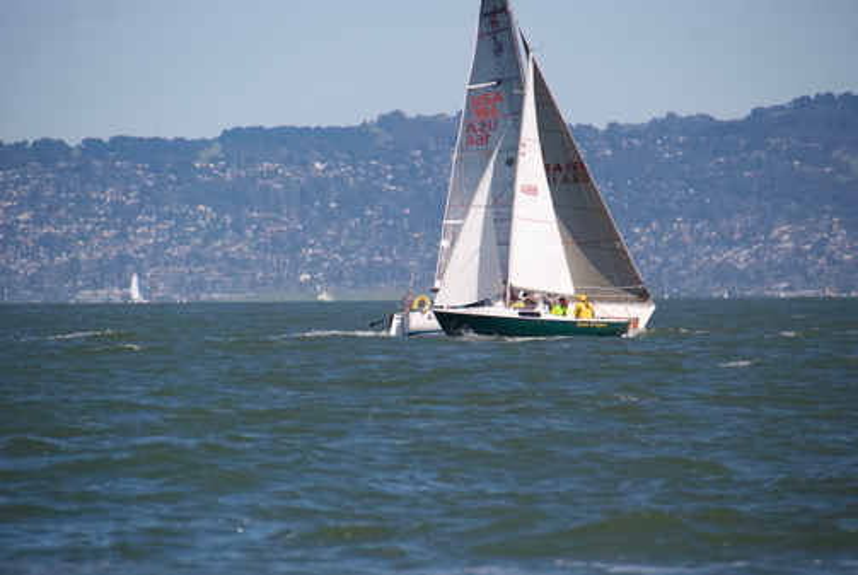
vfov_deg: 4.6
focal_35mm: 300
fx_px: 7160
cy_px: 288
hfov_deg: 6.9
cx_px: 429
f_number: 5.6
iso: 640
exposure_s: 1/3200
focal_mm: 200
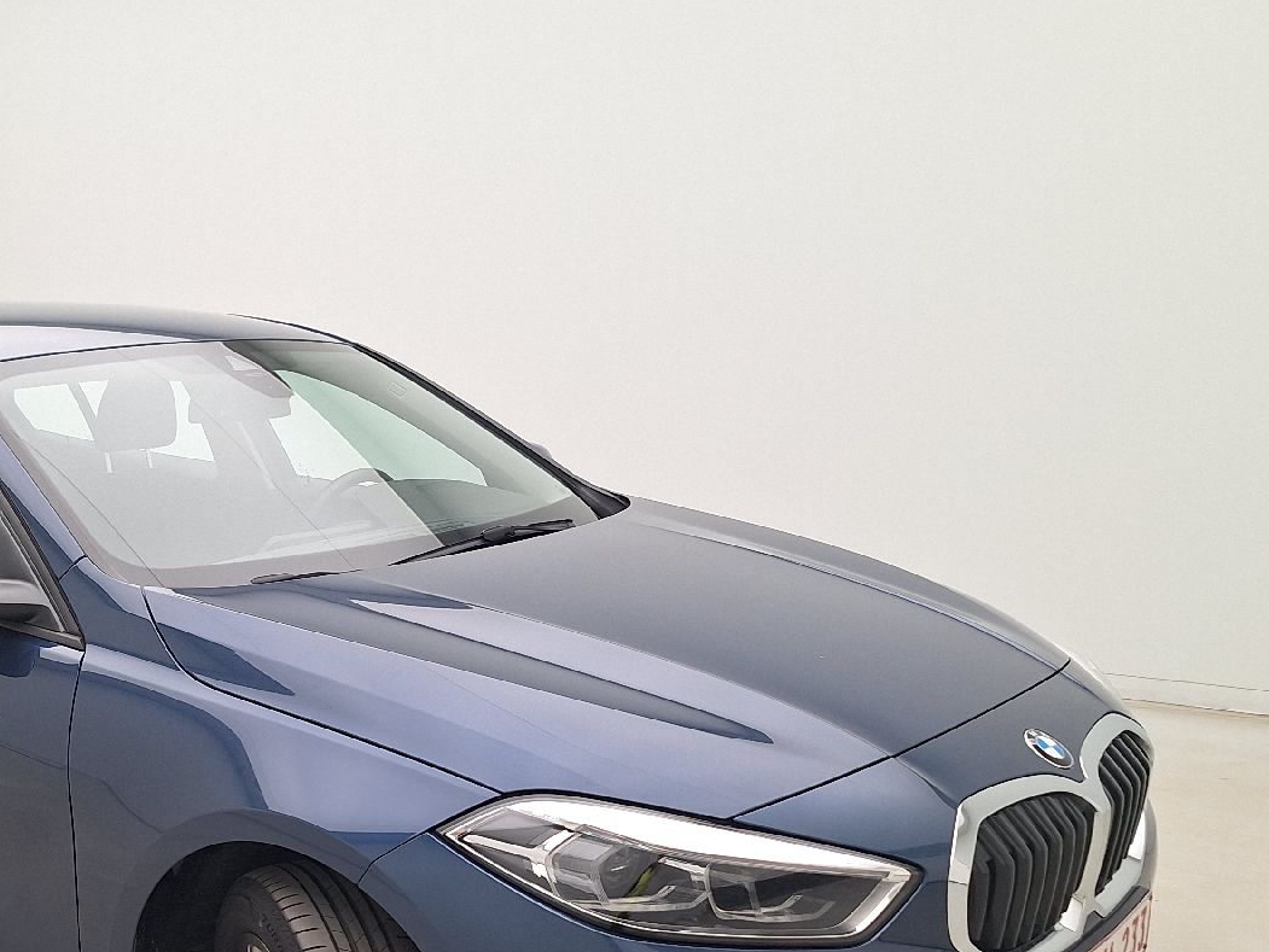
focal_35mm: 42
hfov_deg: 43.8
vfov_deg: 33.0
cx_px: 368
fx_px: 1540
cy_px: 816
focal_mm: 5.54
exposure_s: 1/100
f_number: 1.8
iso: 50
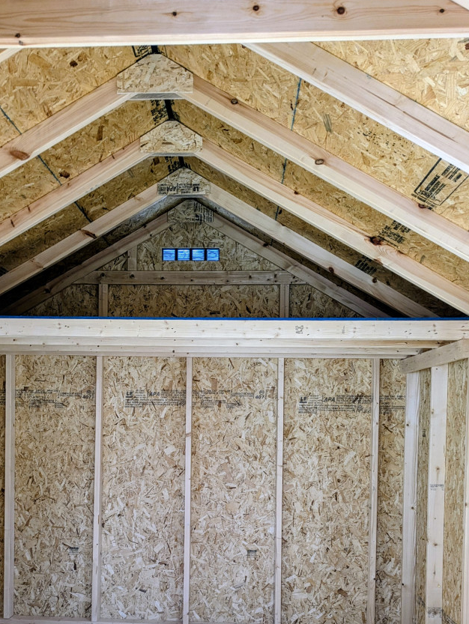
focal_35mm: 36
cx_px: 211
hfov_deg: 39.7
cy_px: 426
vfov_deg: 50.2
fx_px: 650
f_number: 1.89
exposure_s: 1/60
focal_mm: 5.43
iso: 108
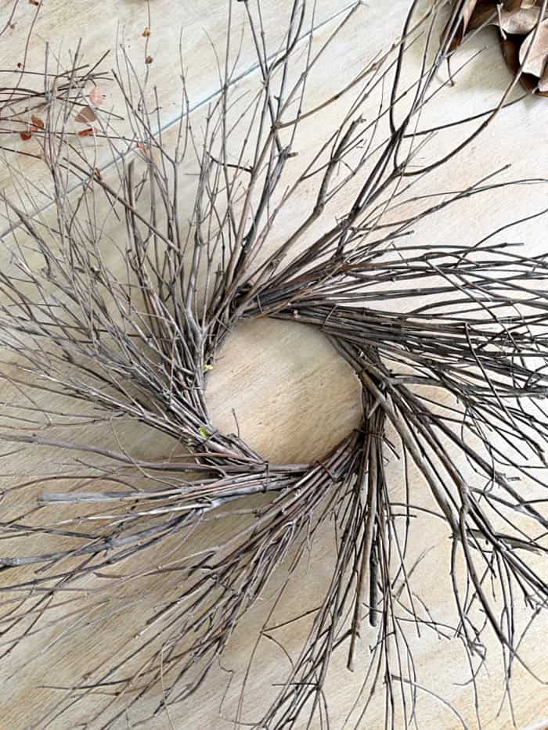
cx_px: 274
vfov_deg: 71.6
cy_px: 365
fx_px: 506
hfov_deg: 56.8
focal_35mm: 24
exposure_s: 1/121
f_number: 1.8
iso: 125
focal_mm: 6.8
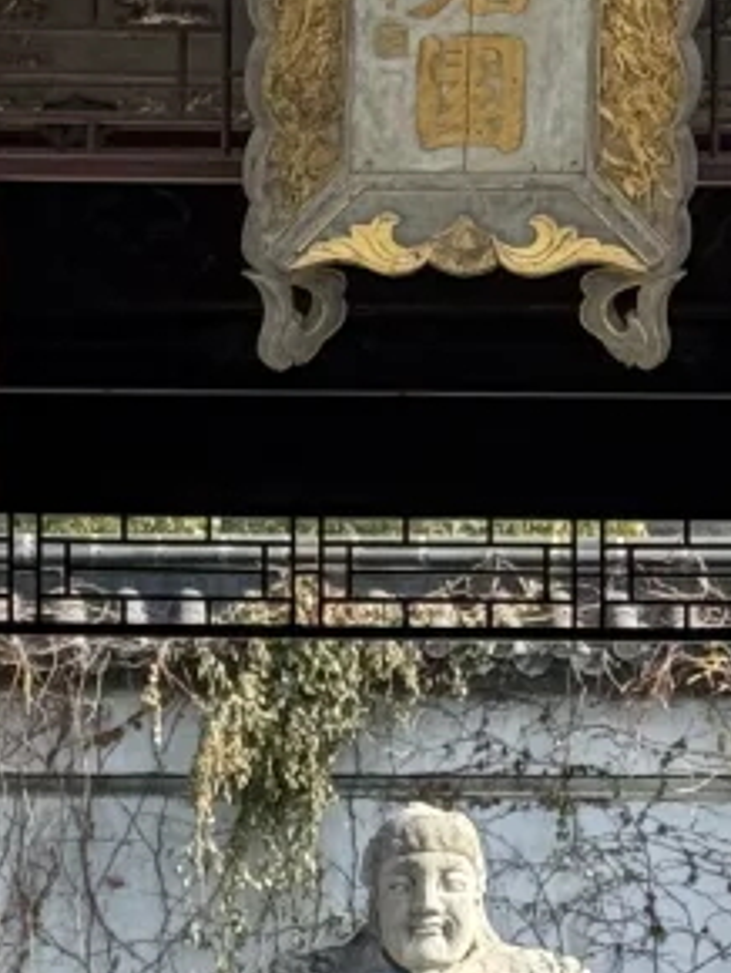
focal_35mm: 238
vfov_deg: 8.3
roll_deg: -0.1
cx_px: 516
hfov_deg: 6.2
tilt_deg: +6.8
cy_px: 711
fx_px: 6691
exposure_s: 1/1715
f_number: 1.78
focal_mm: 6.76
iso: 100
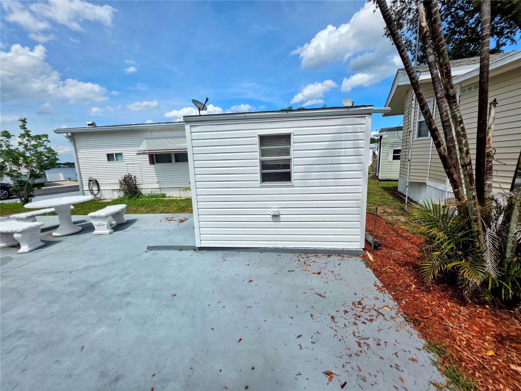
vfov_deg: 89.9
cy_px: 196
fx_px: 196
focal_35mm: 13
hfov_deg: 106.2
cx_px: 260
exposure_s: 1/2921
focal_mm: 2.2
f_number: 1.9
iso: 32
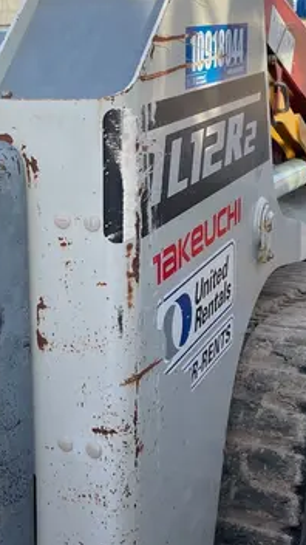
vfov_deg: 35.4
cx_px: 46
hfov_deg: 20.1
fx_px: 851
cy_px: 242
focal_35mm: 59
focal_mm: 4.2
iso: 32
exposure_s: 1/754
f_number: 1.6
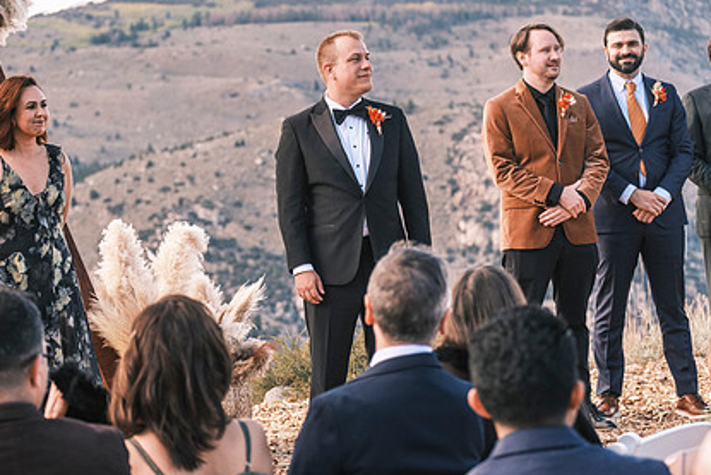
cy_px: 212
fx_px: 2430
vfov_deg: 11.2
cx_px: 382
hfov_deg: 16.6
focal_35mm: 123
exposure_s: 1/800
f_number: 2.8
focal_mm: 58.7
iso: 400
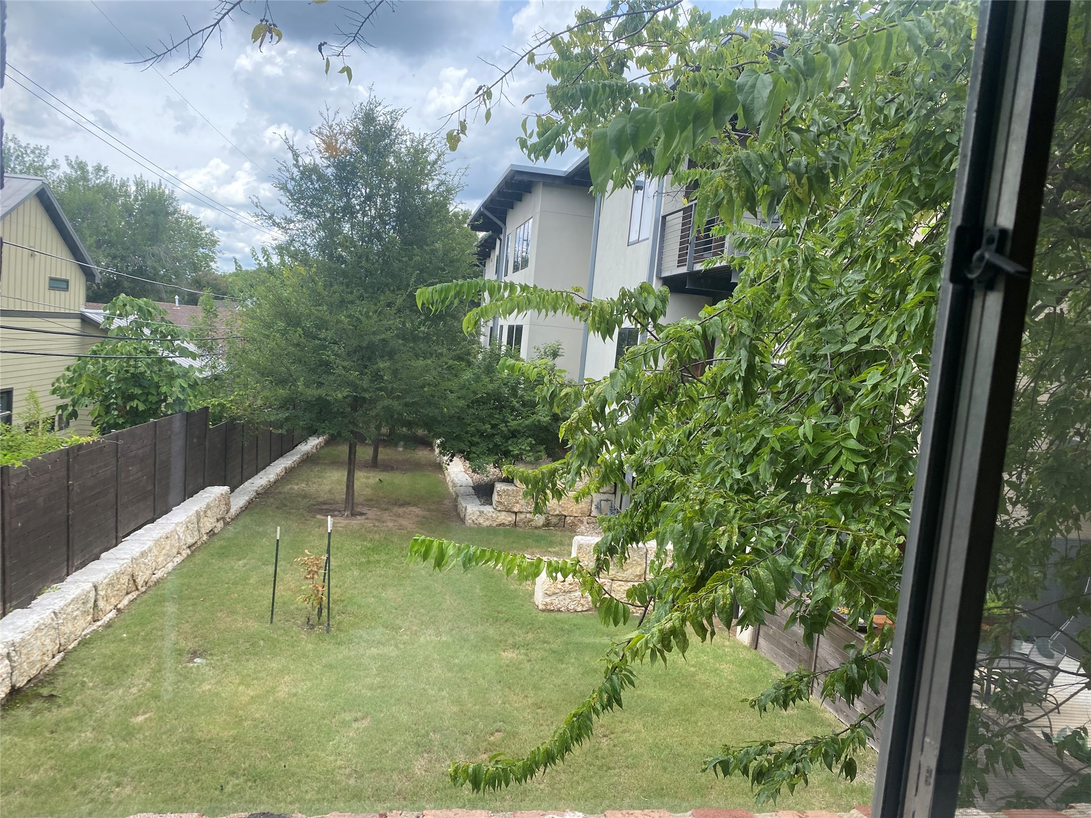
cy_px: 409
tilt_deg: -5.7
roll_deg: -5.5
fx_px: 819
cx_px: 546
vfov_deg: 53.1
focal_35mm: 26
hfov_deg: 67.3
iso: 32
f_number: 1.8
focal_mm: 4.25
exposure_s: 1/604
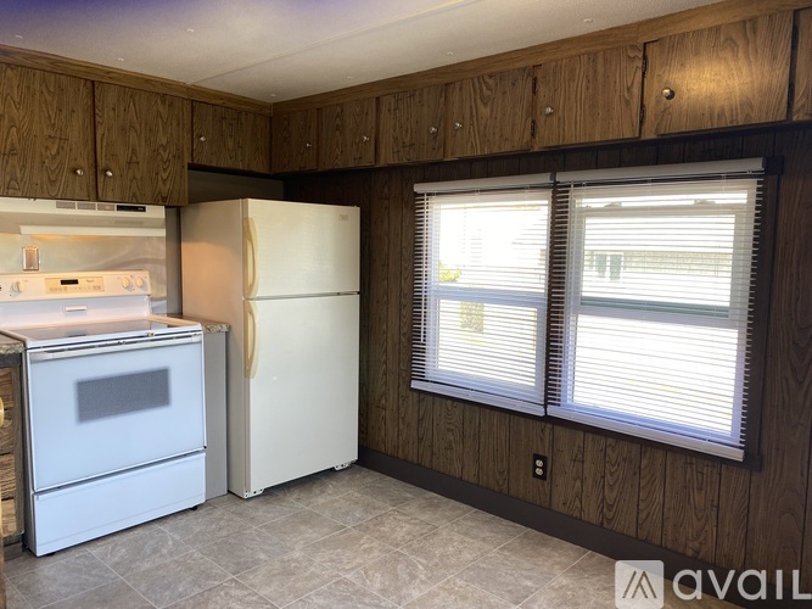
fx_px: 610
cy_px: 304
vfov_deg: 53.0
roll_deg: -1.1
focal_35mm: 26
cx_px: 406
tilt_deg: -4.2
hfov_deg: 67.3
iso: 50
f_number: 1.8
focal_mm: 4.25
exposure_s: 1/120
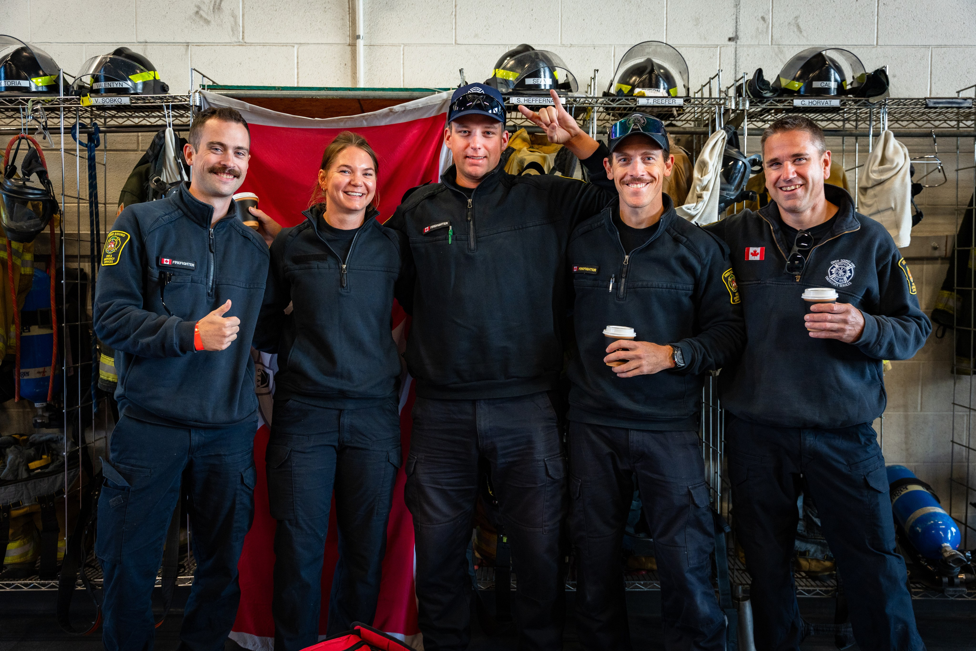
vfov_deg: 37.6
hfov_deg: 54.2
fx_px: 955
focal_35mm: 35
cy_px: 337
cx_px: 495
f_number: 2.8
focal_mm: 33.4
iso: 800
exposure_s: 1/200
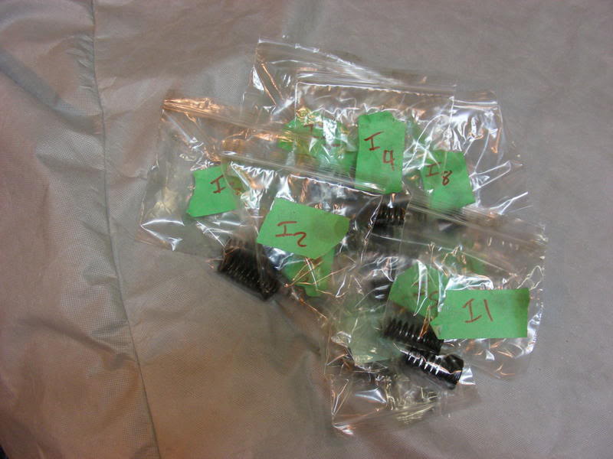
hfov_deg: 49.0
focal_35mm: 38
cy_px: 230
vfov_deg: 37.7
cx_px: 306
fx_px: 673
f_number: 3.5
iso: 200
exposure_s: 1/22.1
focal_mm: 6.3
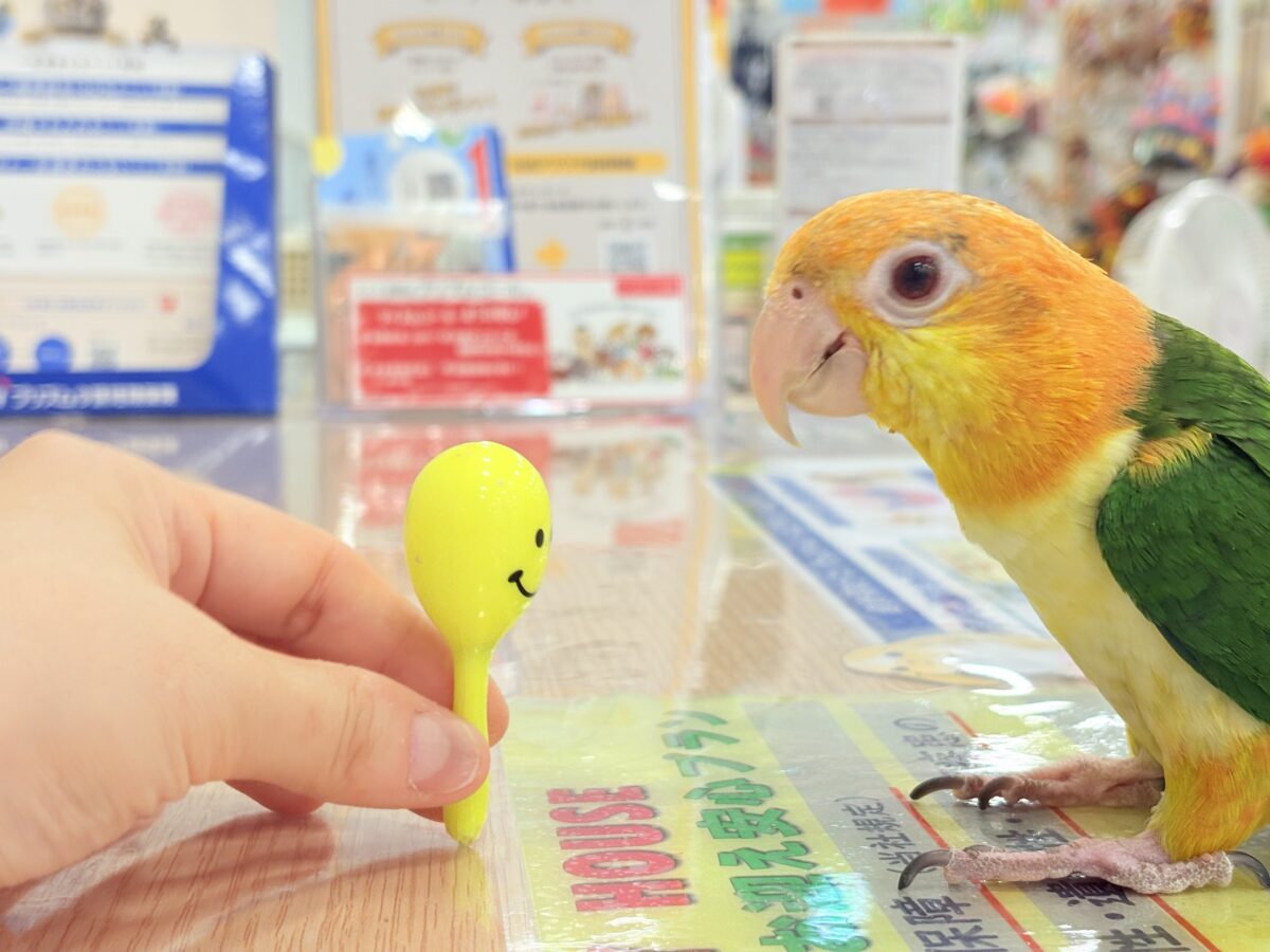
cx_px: 635
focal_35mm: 52
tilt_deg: -6.8
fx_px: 1908
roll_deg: +0.7
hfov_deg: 36.8
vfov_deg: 28.0
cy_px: 476
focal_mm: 5.96
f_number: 1.6
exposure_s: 1/100
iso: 64
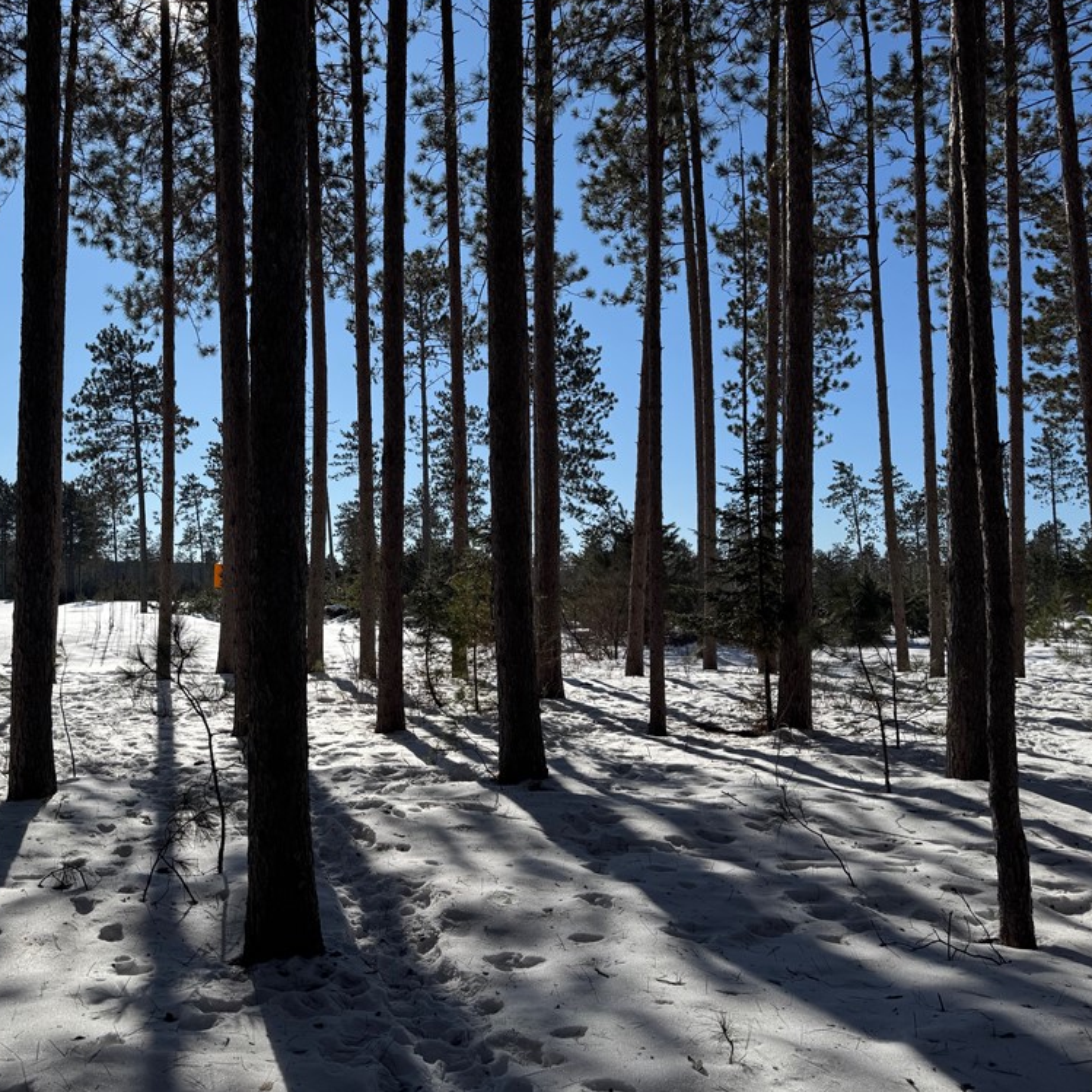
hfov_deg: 54.7
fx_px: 1035
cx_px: 378
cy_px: 538
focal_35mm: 29
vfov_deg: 55.6
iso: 80
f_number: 1.78
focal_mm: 6.76
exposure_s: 1/9009
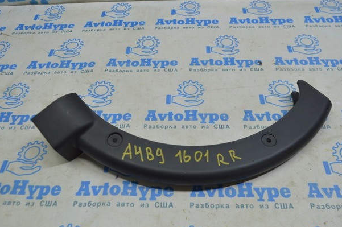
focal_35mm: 34
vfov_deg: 39.3
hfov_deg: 56.5
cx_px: 167
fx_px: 318
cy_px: 115
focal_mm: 21
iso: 400
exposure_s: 1/40
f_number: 5.6
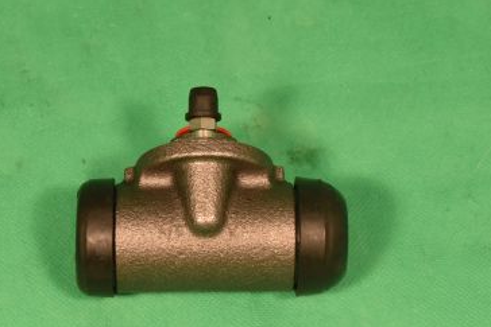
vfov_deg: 10.1
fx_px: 1853
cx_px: 247
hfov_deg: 15.1
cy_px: 265
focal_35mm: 136
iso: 560
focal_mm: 55
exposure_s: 1/100
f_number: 13
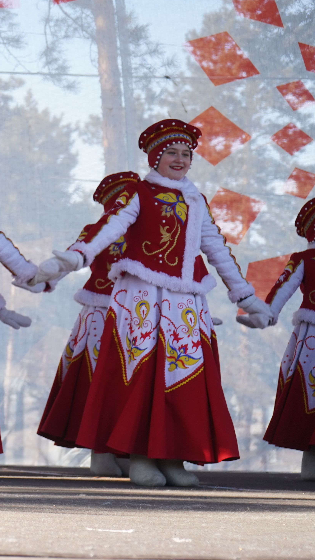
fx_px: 1886
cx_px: -258
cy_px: 241
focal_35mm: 127
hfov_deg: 9.1
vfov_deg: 16.9
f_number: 5.6
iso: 250
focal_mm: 59
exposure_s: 1/200
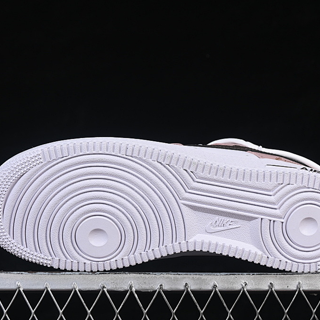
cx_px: 171
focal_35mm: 102
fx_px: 1067
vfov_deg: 17.1
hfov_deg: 17.1
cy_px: 165
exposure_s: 1/80
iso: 160
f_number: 8
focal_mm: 50
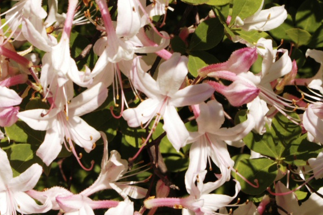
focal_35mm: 133
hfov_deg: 15.4
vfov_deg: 10.3
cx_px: 158
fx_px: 1195
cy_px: 82
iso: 250
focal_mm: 35
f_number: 10
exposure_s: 1/400
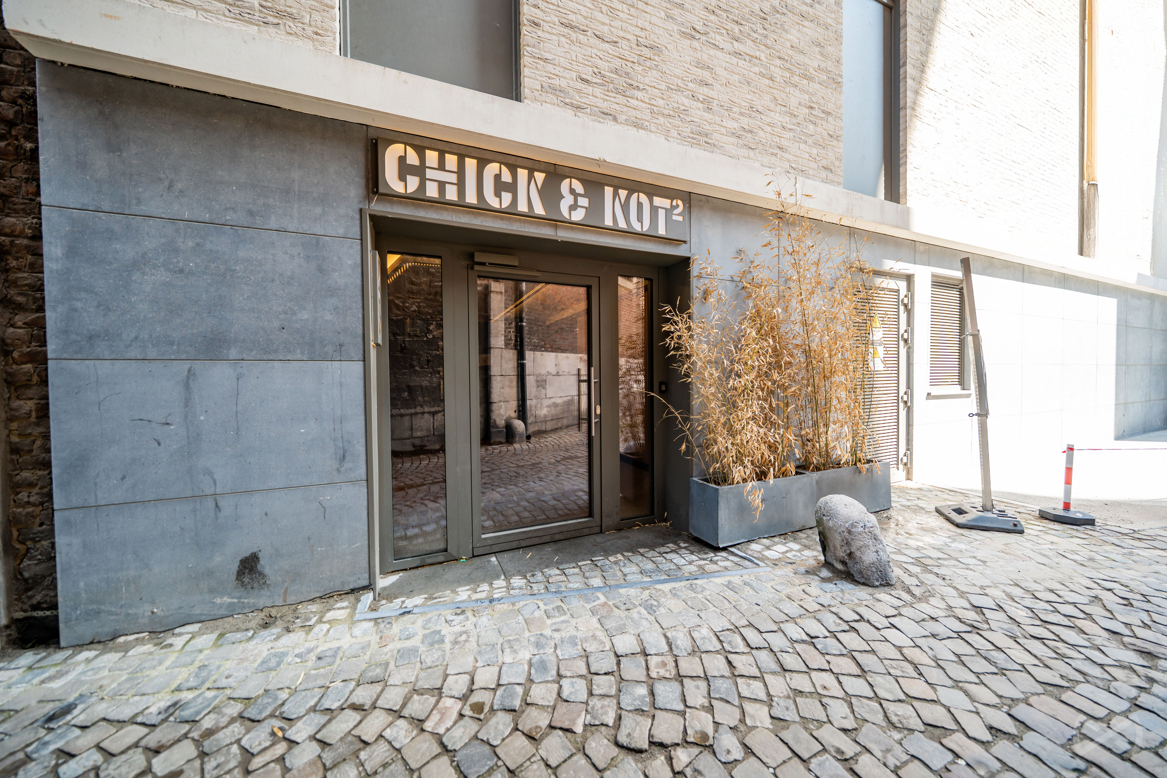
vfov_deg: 90.0
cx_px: 584
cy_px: 389
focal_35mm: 12
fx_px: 389
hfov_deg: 112.6
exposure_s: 1/125
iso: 160
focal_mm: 12
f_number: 4
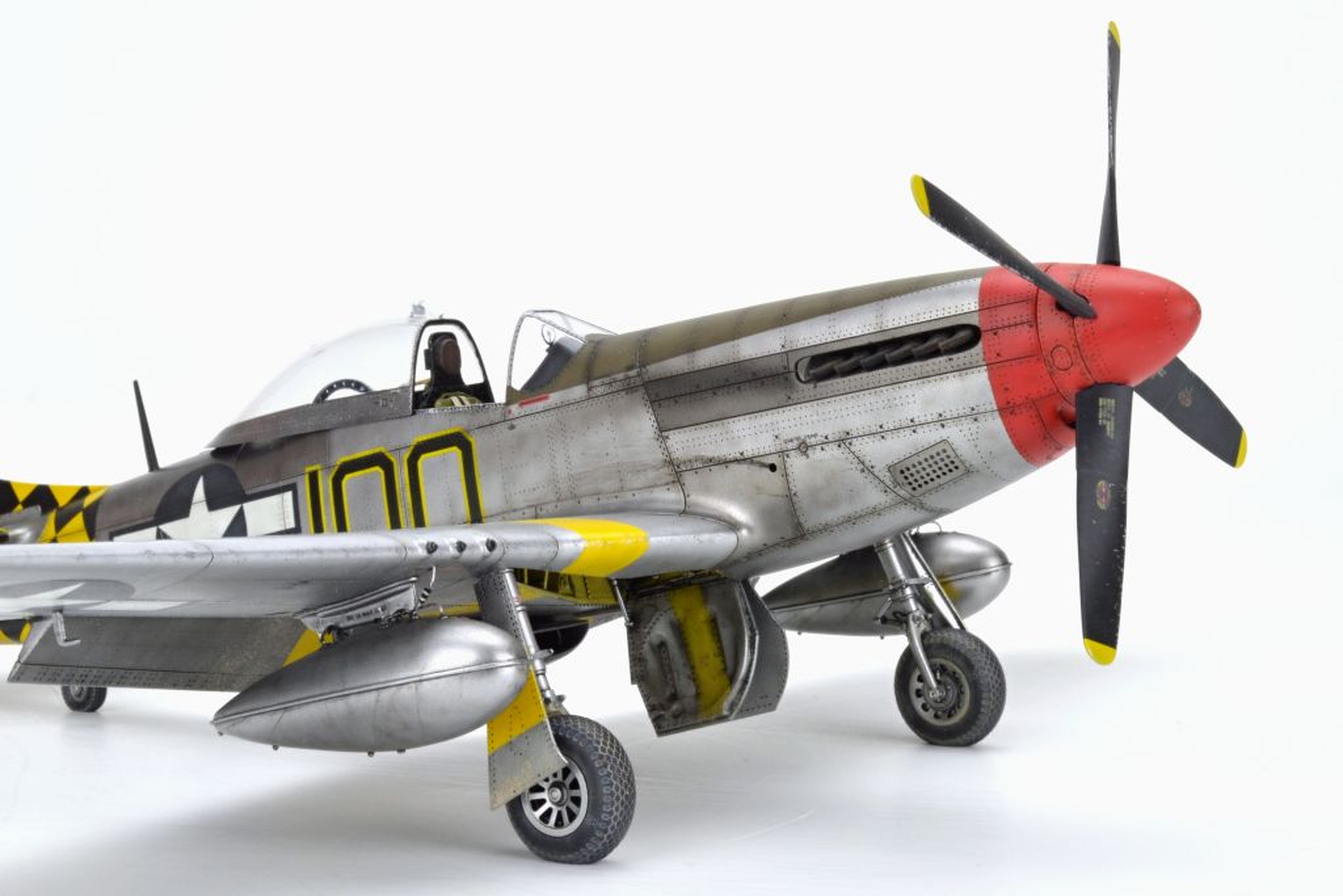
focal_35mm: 54
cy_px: 448
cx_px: 672
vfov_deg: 25.1
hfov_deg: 36.9
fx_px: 2015
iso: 100
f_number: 22
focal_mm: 36
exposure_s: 1/2.5
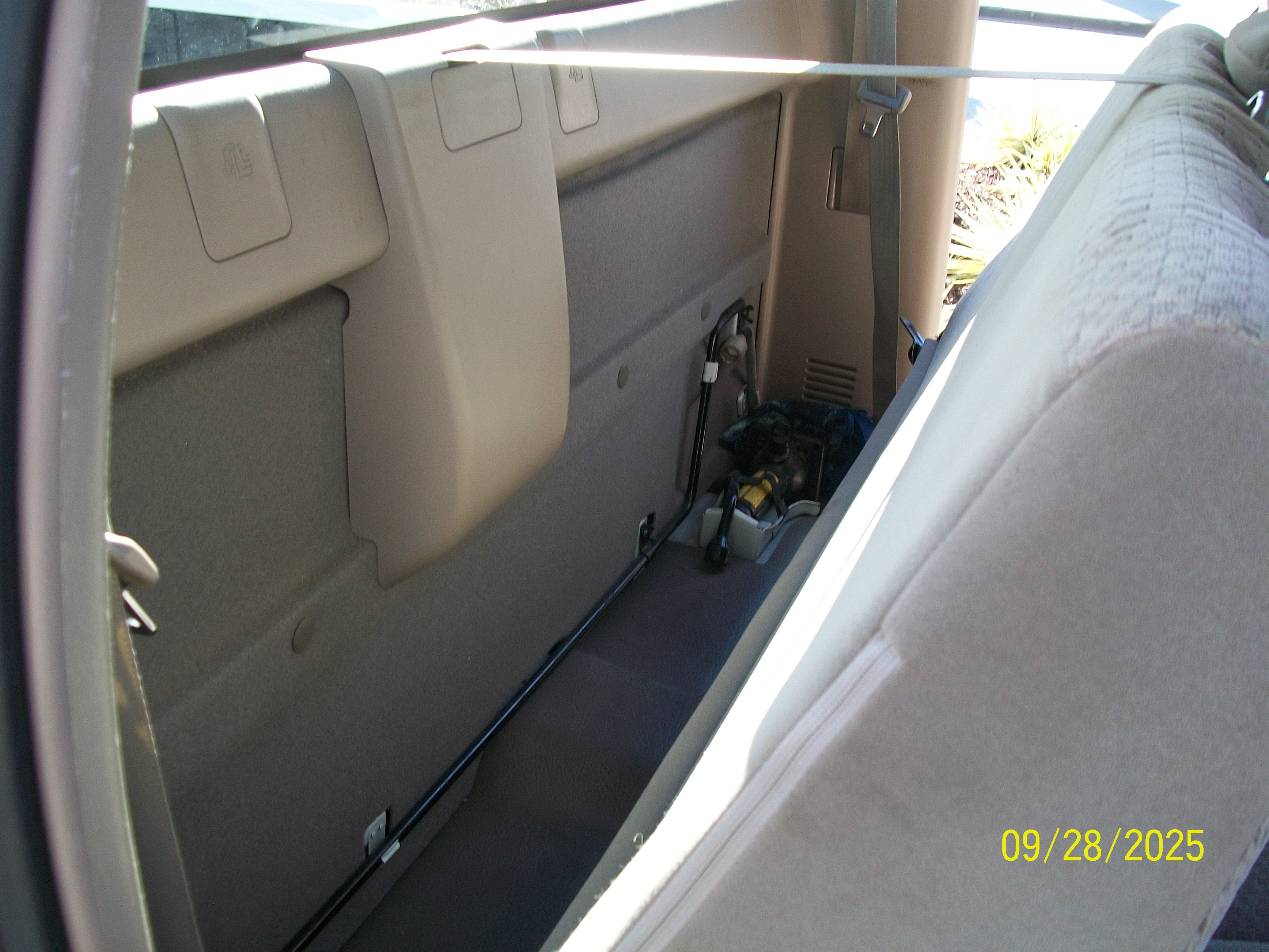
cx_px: 634
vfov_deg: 44.2
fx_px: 1173
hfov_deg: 56.8
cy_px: 476
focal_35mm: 32
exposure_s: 1/100
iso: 80
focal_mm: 5.7
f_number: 2.9
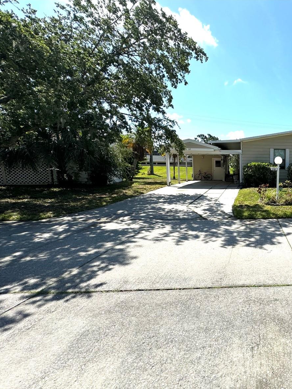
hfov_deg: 58.6
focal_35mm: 19
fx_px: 214
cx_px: 263
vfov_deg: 84.7
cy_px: 197
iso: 50
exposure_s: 1/2208
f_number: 2.2
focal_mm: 2.22
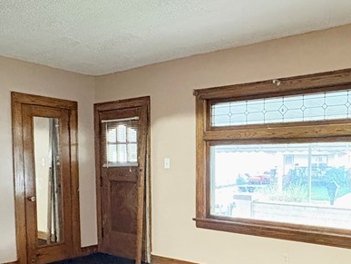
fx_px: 376
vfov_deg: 37.9
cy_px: 191
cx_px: 234
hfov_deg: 49.2
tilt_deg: -4.0
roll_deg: -0.4
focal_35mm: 37
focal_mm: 2.22
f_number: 2.2
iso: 1600
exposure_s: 1/30
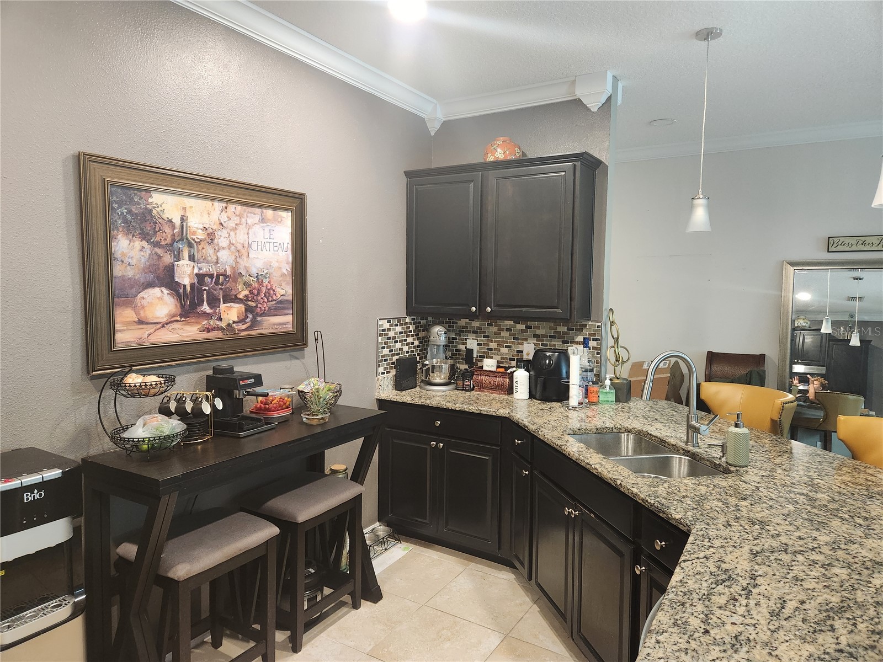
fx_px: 587
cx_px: 442
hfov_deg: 73.9
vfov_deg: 58.9
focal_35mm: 23
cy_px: 331
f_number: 1.8
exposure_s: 1/60
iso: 640
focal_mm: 5.4
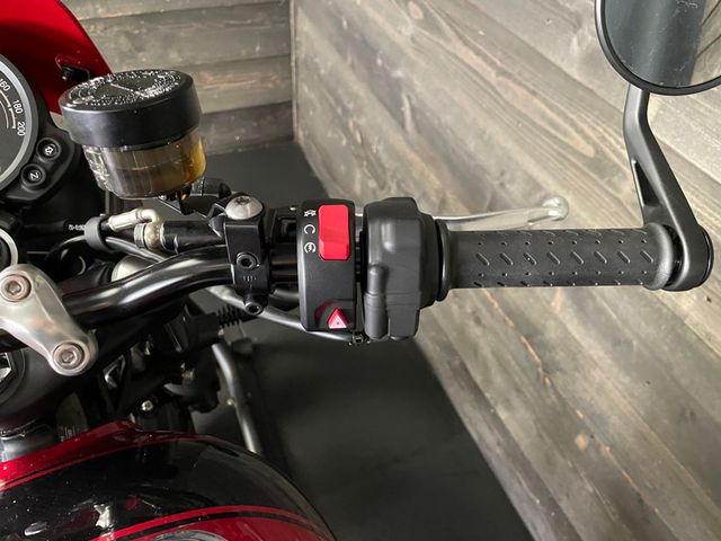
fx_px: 542
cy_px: 270
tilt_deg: -45.9
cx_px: 360
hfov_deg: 67.3
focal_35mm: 26
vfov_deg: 53.1
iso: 640
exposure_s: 1/25
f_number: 1.6
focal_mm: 4.2
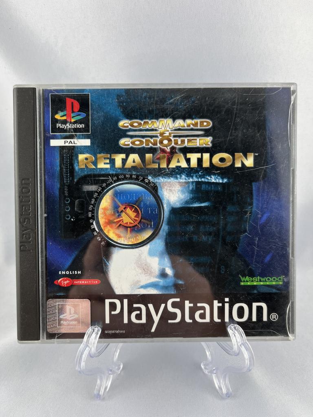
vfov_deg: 67.3
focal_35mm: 26
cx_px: 156
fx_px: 313
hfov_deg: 53.1
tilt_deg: -22.4
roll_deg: +0.2
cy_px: 208
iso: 40
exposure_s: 1/165
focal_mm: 5.1
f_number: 1.6
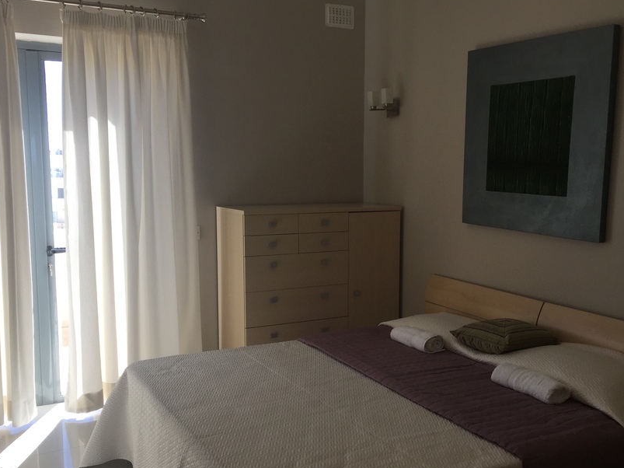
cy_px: 254
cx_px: 338
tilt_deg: -8.1
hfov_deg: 50.1
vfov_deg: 38.6
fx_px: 667
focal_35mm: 37
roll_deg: -1.4
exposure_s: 1/338
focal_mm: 4.15
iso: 32
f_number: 2.2
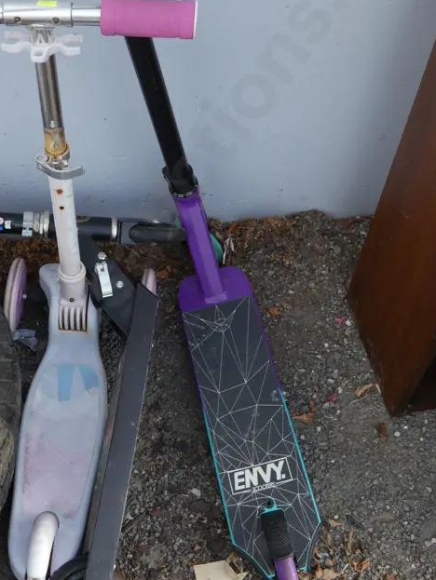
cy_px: 207
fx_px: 772
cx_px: 169
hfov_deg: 31.4
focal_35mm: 46
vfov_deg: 40.8
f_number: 4
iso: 200
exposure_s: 1/160
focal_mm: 14
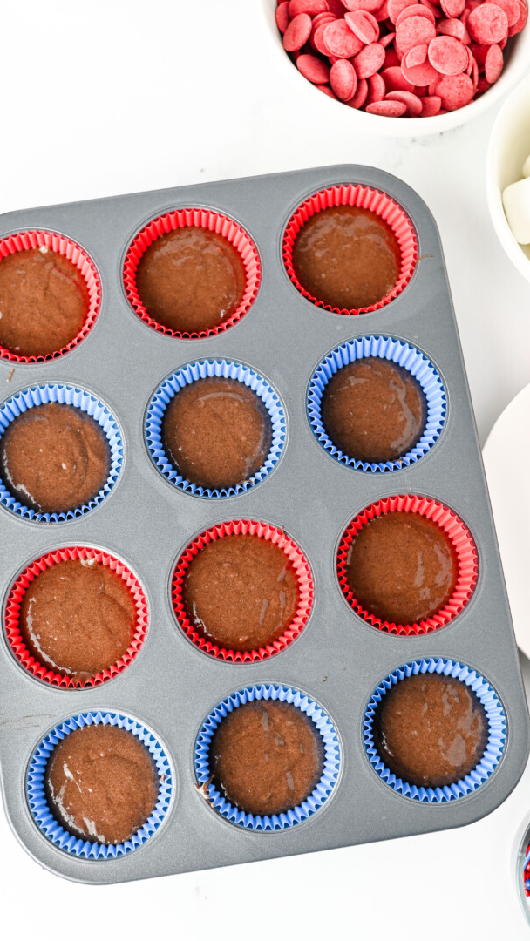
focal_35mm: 53
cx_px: 235
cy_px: 466
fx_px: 1323
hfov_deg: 22.6
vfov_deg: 39.2
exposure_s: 1/100
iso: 360
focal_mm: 50
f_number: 4
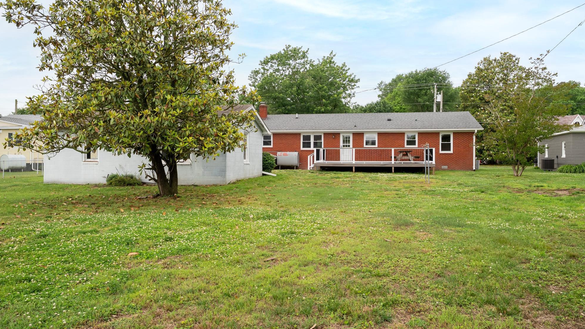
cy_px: 149
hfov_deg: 71.9
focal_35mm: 26
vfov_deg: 44.3
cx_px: 291
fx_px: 403
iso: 125
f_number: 8
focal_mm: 24
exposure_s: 1/100
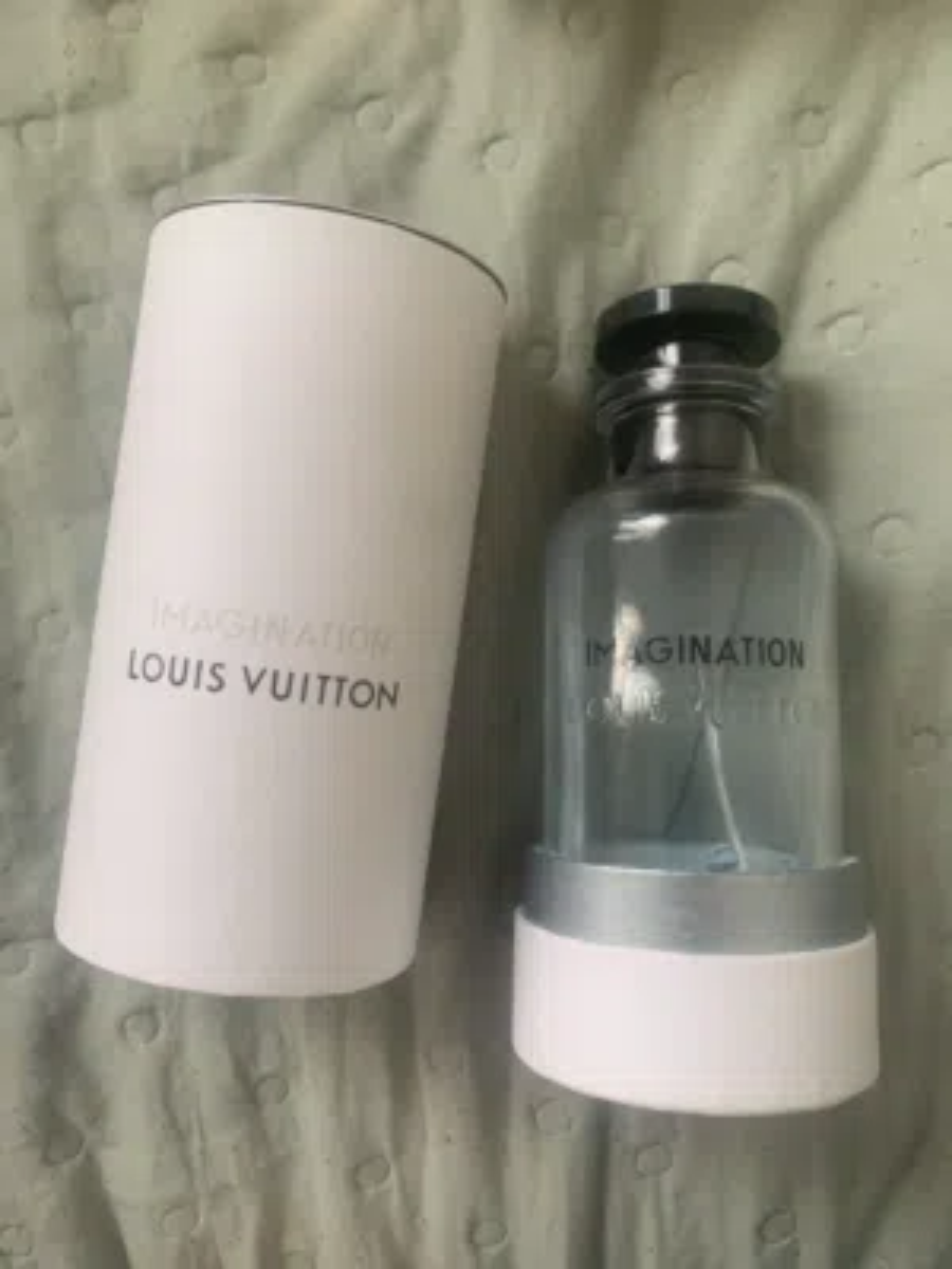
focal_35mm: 26
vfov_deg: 67.3
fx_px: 953
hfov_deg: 53.1
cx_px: 476
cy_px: 634
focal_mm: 4.25
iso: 125
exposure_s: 1/60
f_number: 1.8
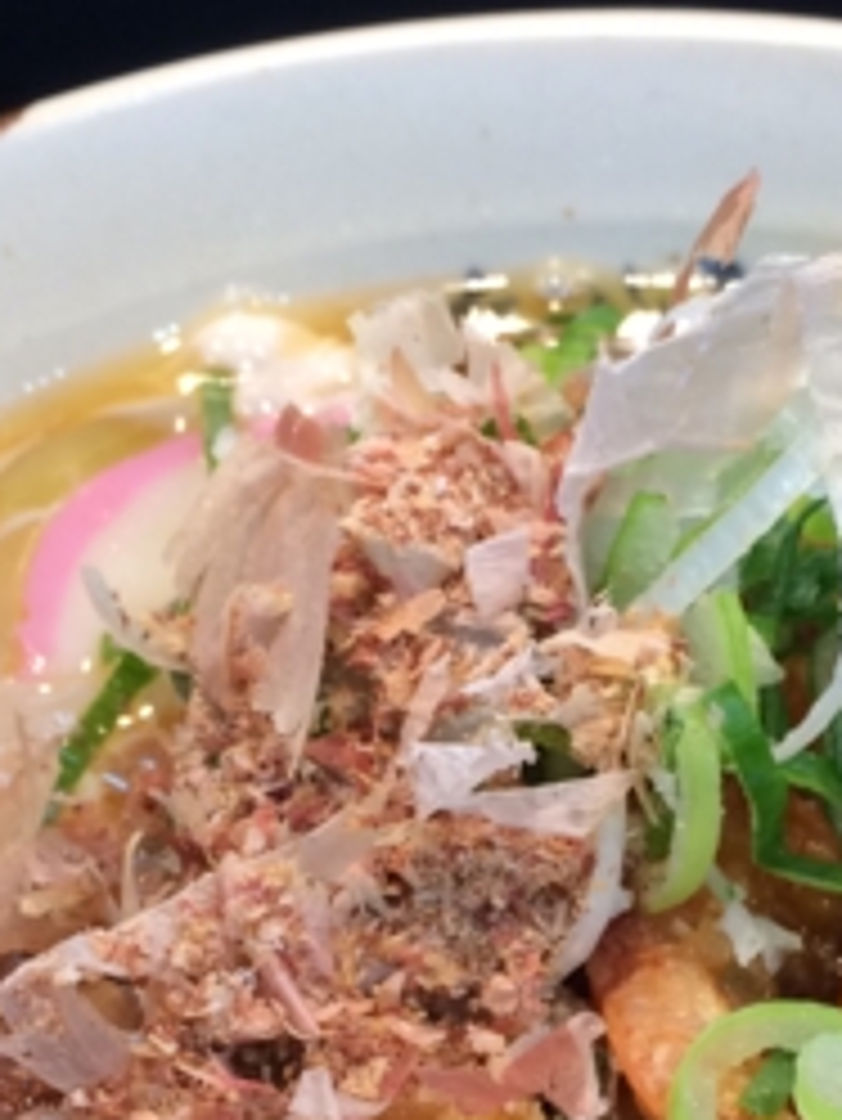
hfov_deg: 19.1
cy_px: 1124
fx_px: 2495
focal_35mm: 77
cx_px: 590
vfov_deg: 24.2
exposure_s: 1/40
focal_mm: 4.12
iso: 40
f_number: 2.2
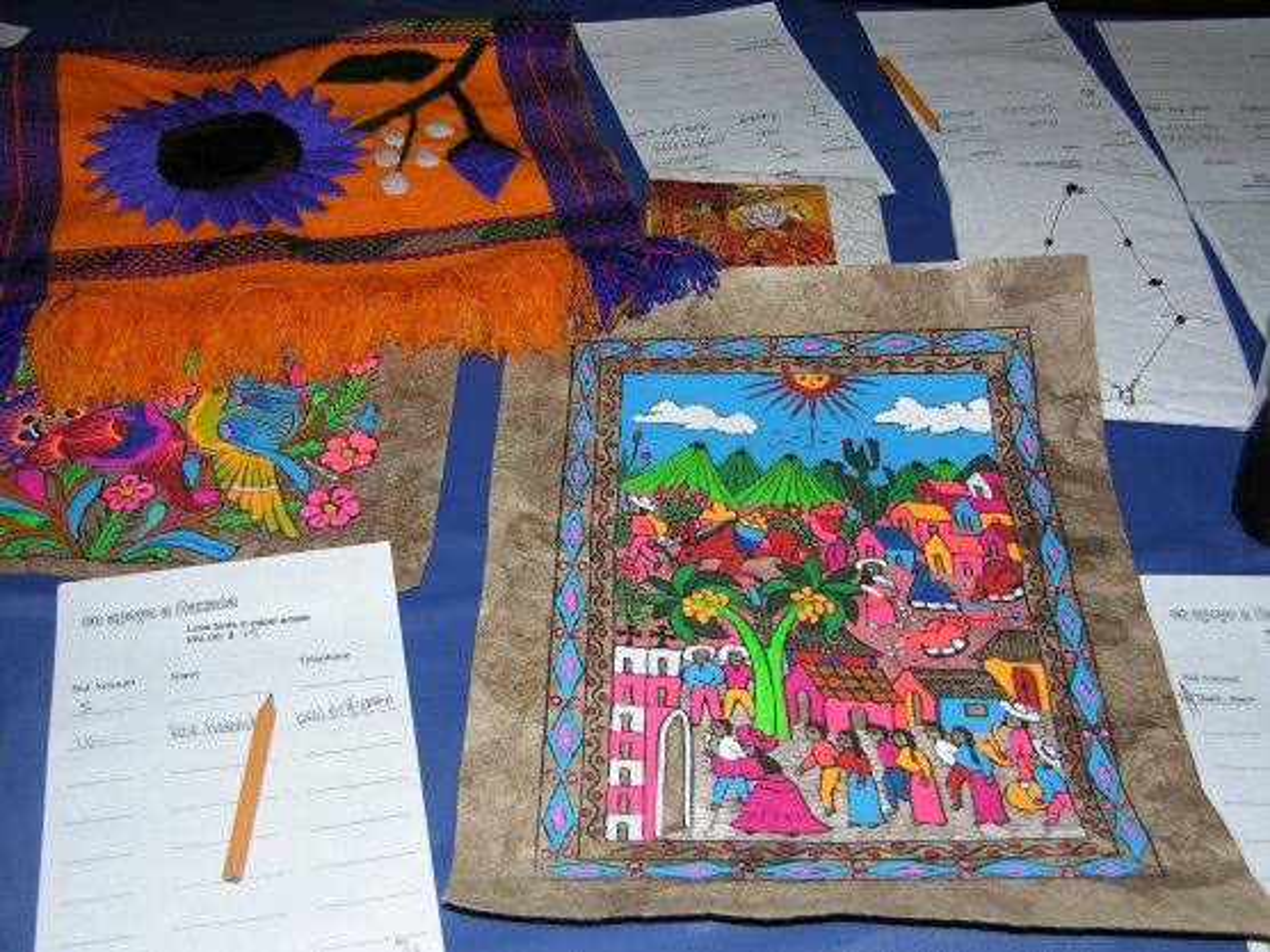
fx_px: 1688
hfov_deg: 41.2
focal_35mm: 46
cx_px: 635
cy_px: 476
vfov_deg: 31.5
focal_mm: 11.6
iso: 50
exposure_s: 1/60.1
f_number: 3
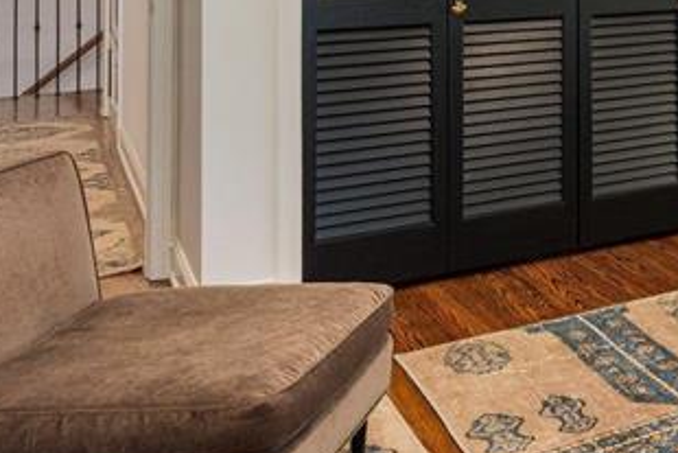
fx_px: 1055
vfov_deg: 22.7
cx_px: 892
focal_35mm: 56
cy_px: -58
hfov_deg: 28.7
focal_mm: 16
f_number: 7.1
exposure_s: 1/8
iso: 320
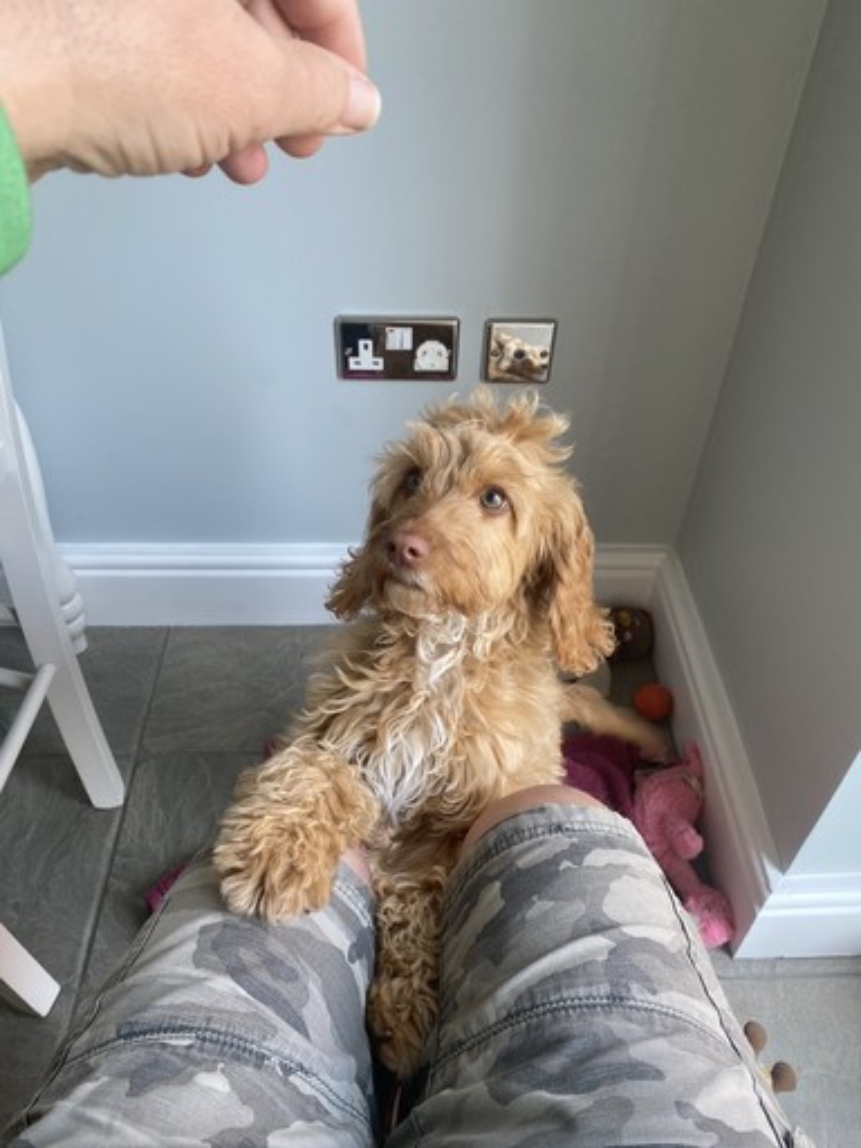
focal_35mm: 26
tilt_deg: -42.1
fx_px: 862
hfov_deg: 53.1
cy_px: 574
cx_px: 430
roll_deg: -1.1
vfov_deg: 67.3
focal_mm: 4.25
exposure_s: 1/121
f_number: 1.8
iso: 100
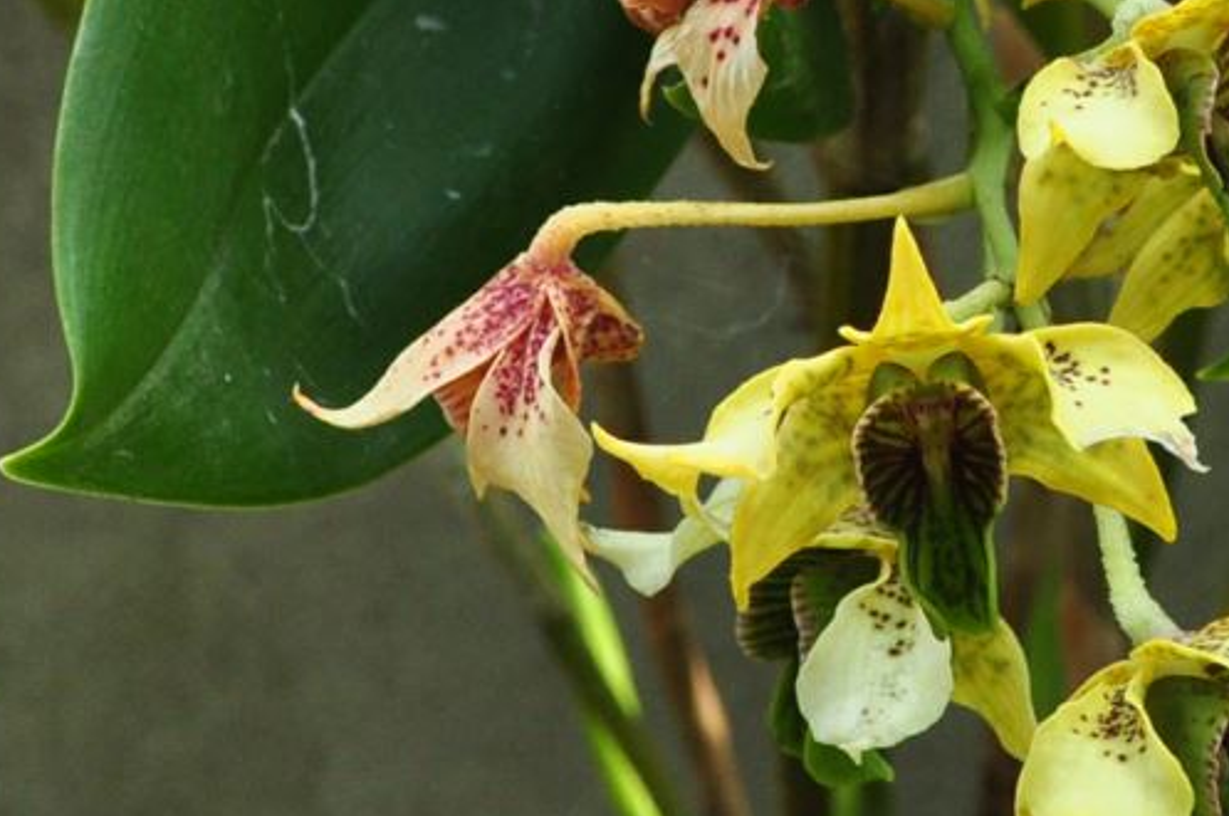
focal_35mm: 186
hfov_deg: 11.0
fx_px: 6346
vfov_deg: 7.3
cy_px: 113
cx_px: 1010
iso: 400
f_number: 8
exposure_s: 1/100
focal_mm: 29
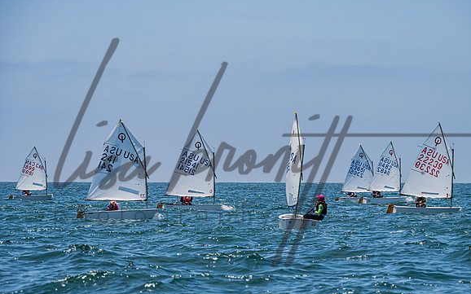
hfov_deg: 11.1
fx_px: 2413
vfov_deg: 7.0
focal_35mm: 188
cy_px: 155
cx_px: 255
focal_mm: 155
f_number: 7.6
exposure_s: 1/2000
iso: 250
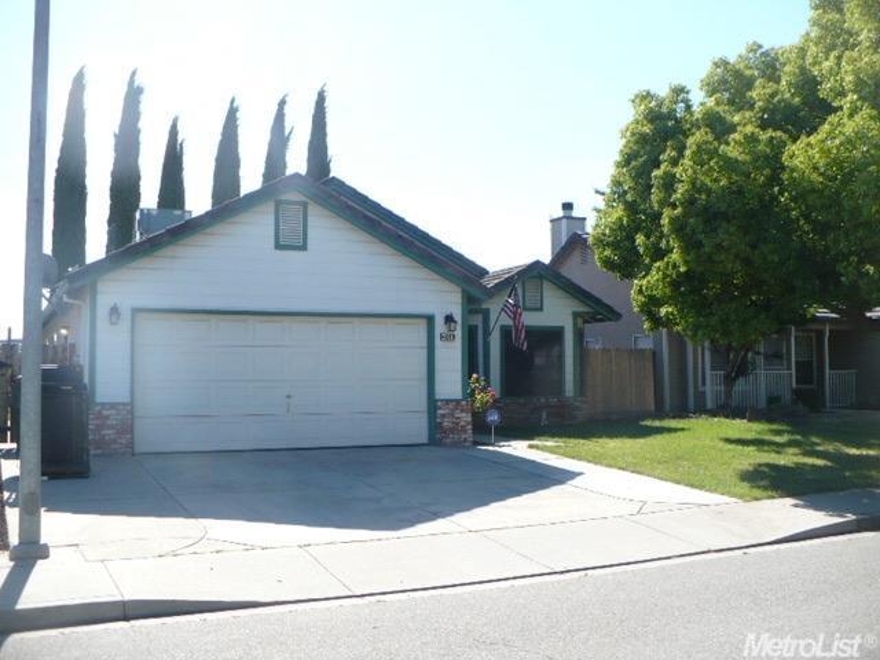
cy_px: 330
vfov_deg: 38.7
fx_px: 941
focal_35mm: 37
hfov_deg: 50.1
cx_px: 440
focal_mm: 6.1
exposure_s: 1/640
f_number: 2.8
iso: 100
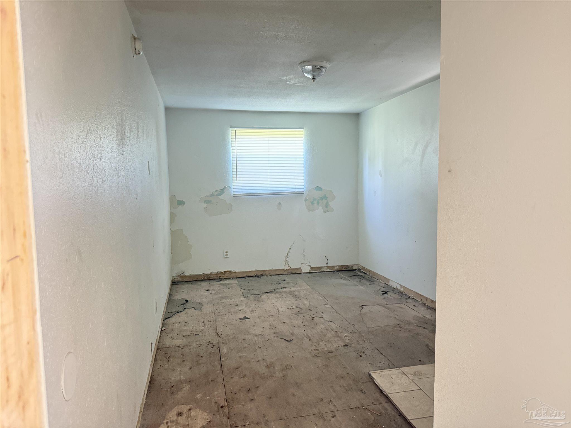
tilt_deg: -3.5
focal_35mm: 24
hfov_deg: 71.6
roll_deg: +0.1
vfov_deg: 56.8
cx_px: 286
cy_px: 214
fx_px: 396
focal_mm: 6.76
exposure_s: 1/52
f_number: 1.78
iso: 800
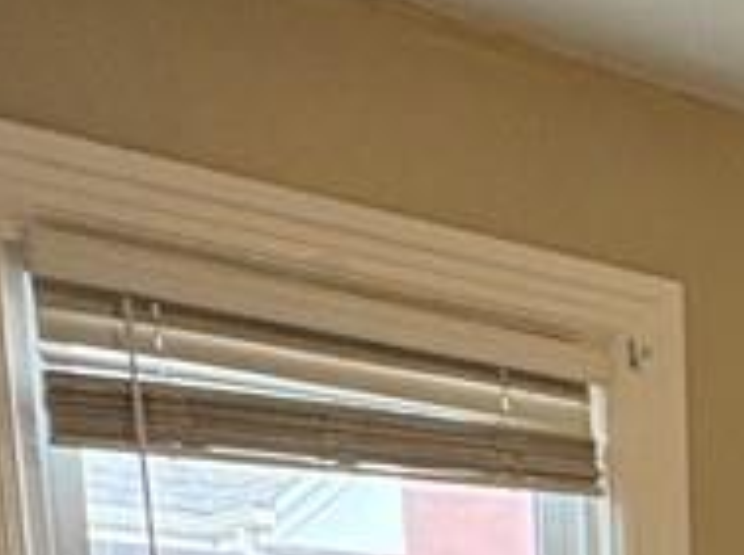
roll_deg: -3.1
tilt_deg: -9.6
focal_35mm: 76
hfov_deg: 18.6
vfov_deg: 16.1
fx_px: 1630
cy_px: 1027
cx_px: 1409
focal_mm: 2.22
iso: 500
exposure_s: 1/60
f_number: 2.2
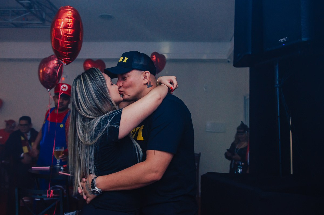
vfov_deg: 39.0
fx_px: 303
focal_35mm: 34
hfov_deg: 56.2
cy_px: 108
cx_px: 162
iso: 320
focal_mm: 22
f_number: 2.8
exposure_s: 1/60
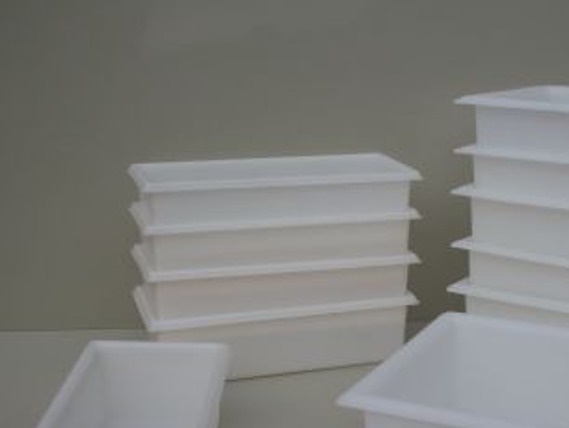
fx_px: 1020
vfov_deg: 23.5
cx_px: 435
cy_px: 304
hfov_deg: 30.6
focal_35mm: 62
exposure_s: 1/180
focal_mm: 6.3
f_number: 8.4
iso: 80
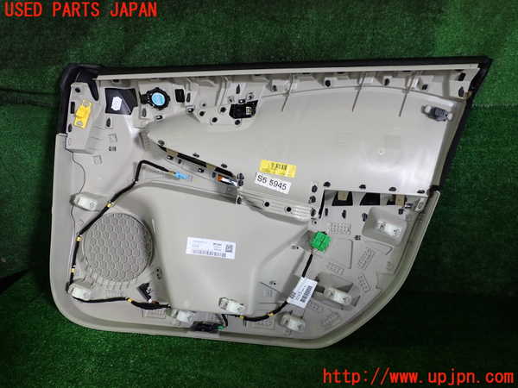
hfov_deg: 60.0
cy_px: 194
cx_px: 259
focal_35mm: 30
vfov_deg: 46.8
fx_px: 449
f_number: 2.3
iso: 200
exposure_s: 1/80
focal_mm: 5.4
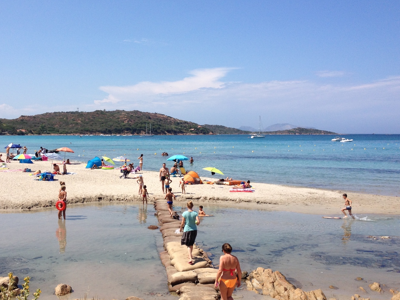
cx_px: 169
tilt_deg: -4.7
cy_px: 150
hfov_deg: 42.0
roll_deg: +0.2
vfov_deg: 32.2
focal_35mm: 45
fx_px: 520
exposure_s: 1/2304
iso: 50
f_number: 2.4
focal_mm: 4.28
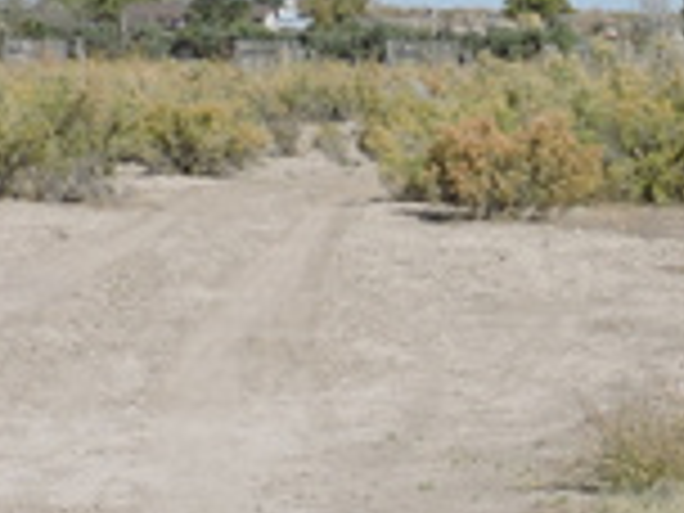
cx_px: 1179
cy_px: 554
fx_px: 4169
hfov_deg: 9.0
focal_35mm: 211
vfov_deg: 7.0
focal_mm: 8.9
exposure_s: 1/1250
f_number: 4
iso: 100
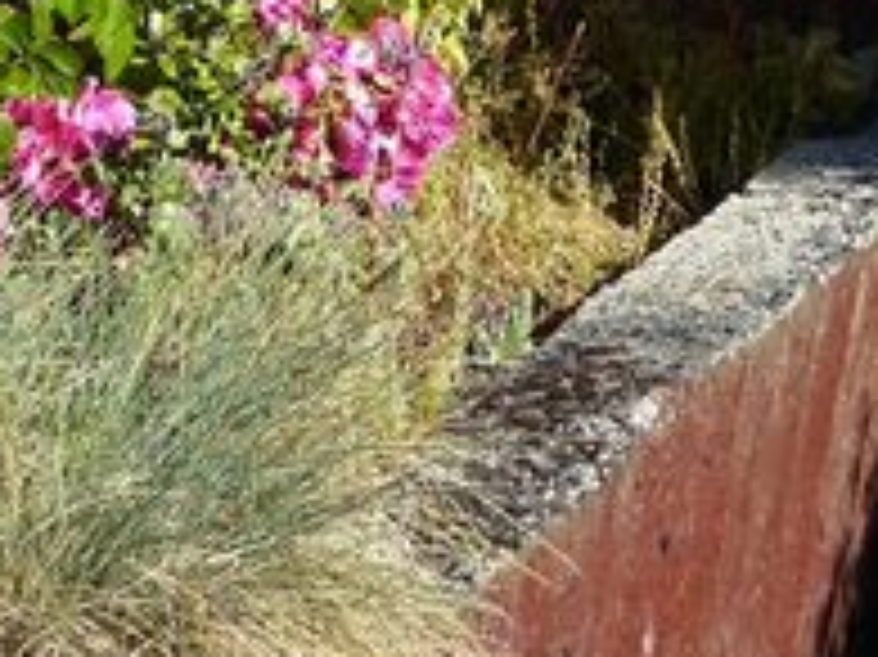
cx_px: 149
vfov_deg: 11.4
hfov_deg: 16.4
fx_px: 3016
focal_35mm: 119
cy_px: -590
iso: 80
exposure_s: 1/640
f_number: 3.5
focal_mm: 5
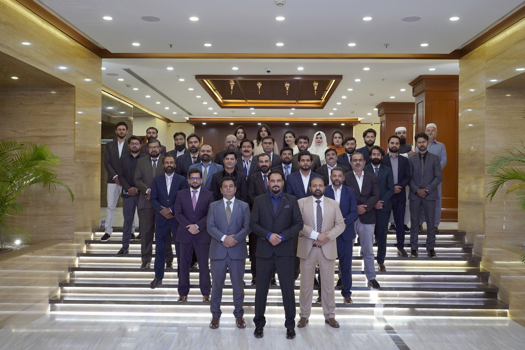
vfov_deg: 37.9
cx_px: 262
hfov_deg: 54.4
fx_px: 510
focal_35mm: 35
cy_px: 175
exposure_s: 1/125
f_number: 4.5
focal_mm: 35
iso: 1600
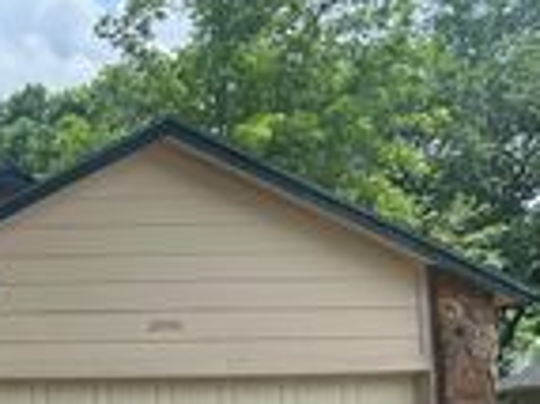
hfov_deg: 20.1
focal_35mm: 91
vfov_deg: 16.1
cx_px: -128
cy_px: 338
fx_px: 1418
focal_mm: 5.7
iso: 50
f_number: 1.5
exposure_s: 1/1838
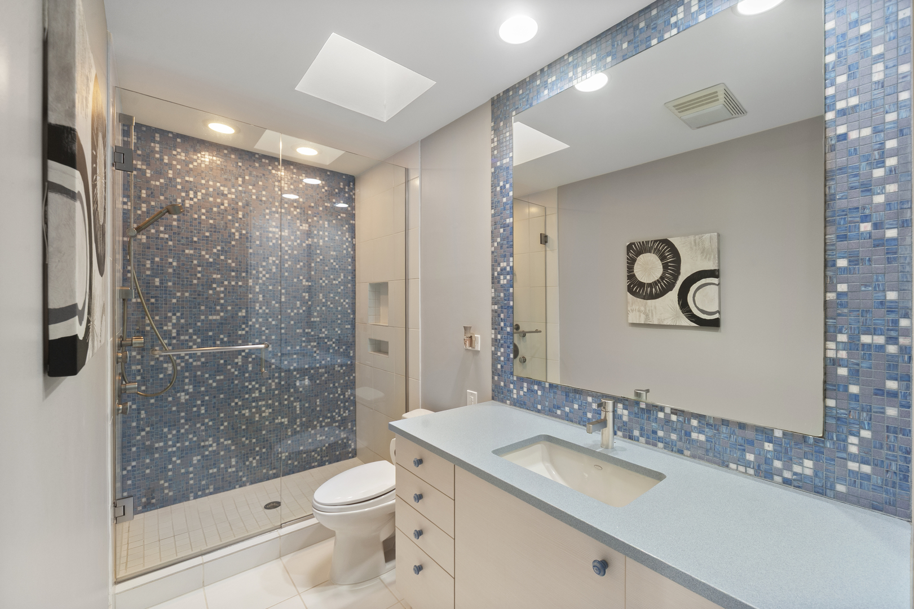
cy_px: 304
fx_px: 381
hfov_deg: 100.4
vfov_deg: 77.3
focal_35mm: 15
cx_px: 457
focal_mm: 15
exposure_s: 1/10
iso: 400
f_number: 8
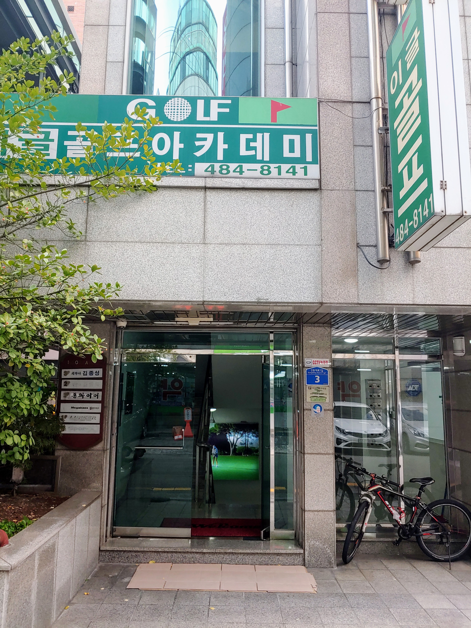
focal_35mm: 25
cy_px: 314
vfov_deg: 69.4
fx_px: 454
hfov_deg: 54.9
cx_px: 236
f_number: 1.5
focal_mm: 4.23
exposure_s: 1/120
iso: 50
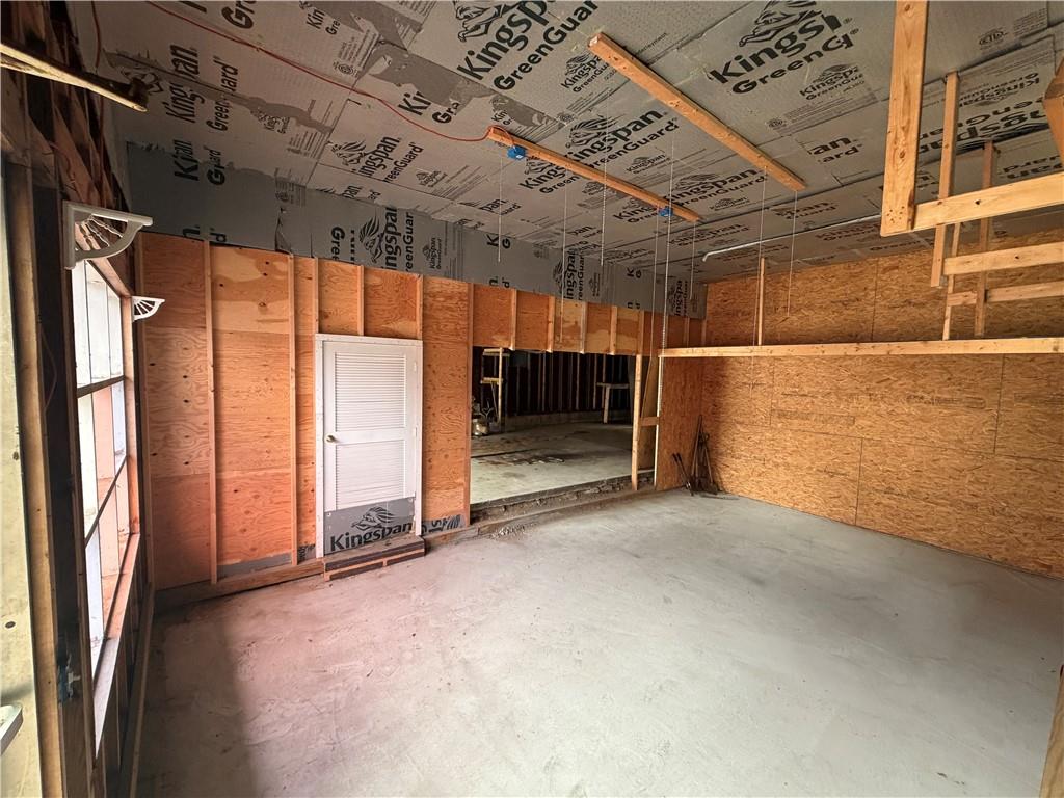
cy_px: 399
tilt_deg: -4.1
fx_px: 430
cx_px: 532
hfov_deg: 102.1
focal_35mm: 14
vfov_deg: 85.7
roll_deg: -1.5
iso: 320
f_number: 2.2
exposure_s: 1/68
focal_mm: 2.22
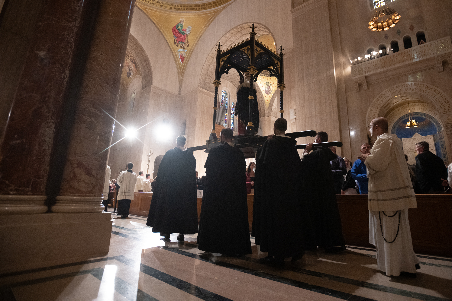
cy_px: 150
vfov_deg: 70.4
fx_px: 213
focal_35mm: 17
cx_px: 226
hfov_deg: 93.3
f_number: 3.5
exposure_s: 1/100
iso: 5000
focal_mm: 17
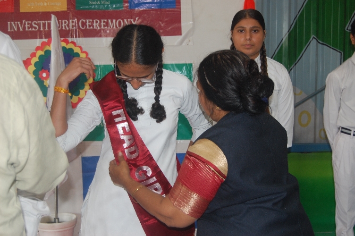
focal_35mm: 52
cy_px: 118
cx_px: 178
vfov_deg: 25.7
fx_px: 517
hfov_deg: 37.9
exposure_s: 1/60
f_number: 4.8
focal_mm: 35
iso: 400
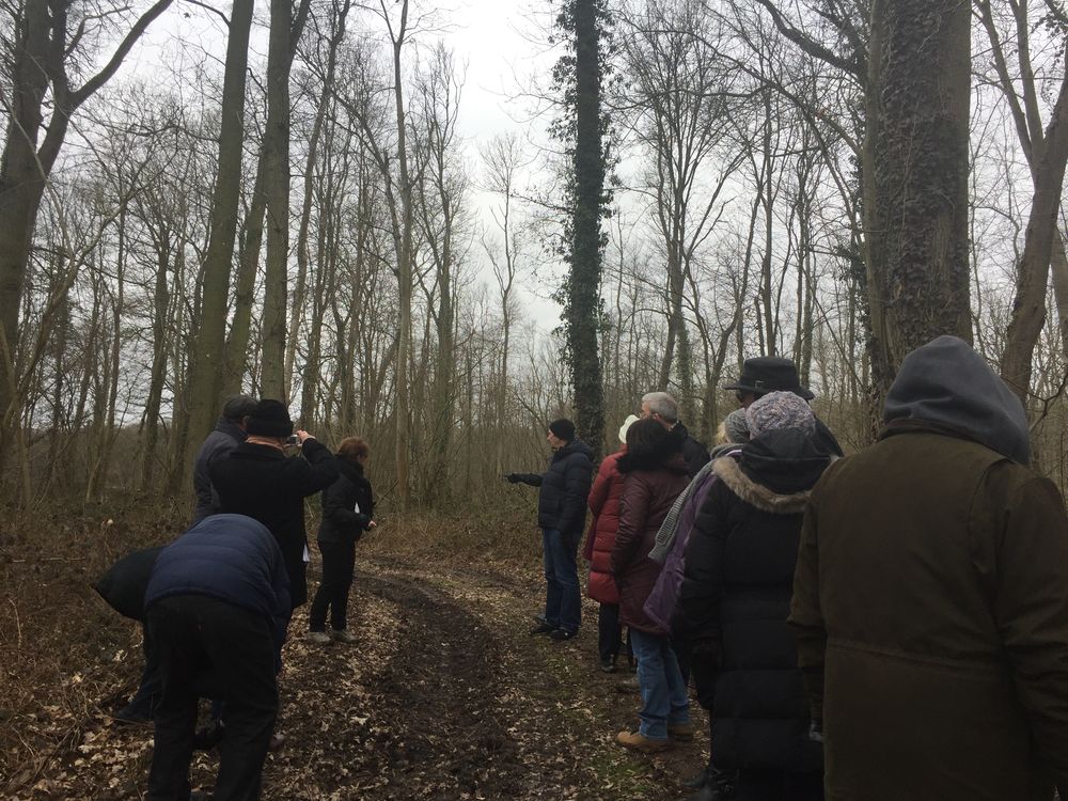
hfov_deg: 61.7
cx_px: 534
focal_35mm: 29
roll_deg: -2.3
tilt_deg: +7.6
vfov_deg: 48.2
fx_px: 895
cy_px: 400
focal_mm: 4.15
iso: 32
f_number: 2.2
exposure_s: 1/775
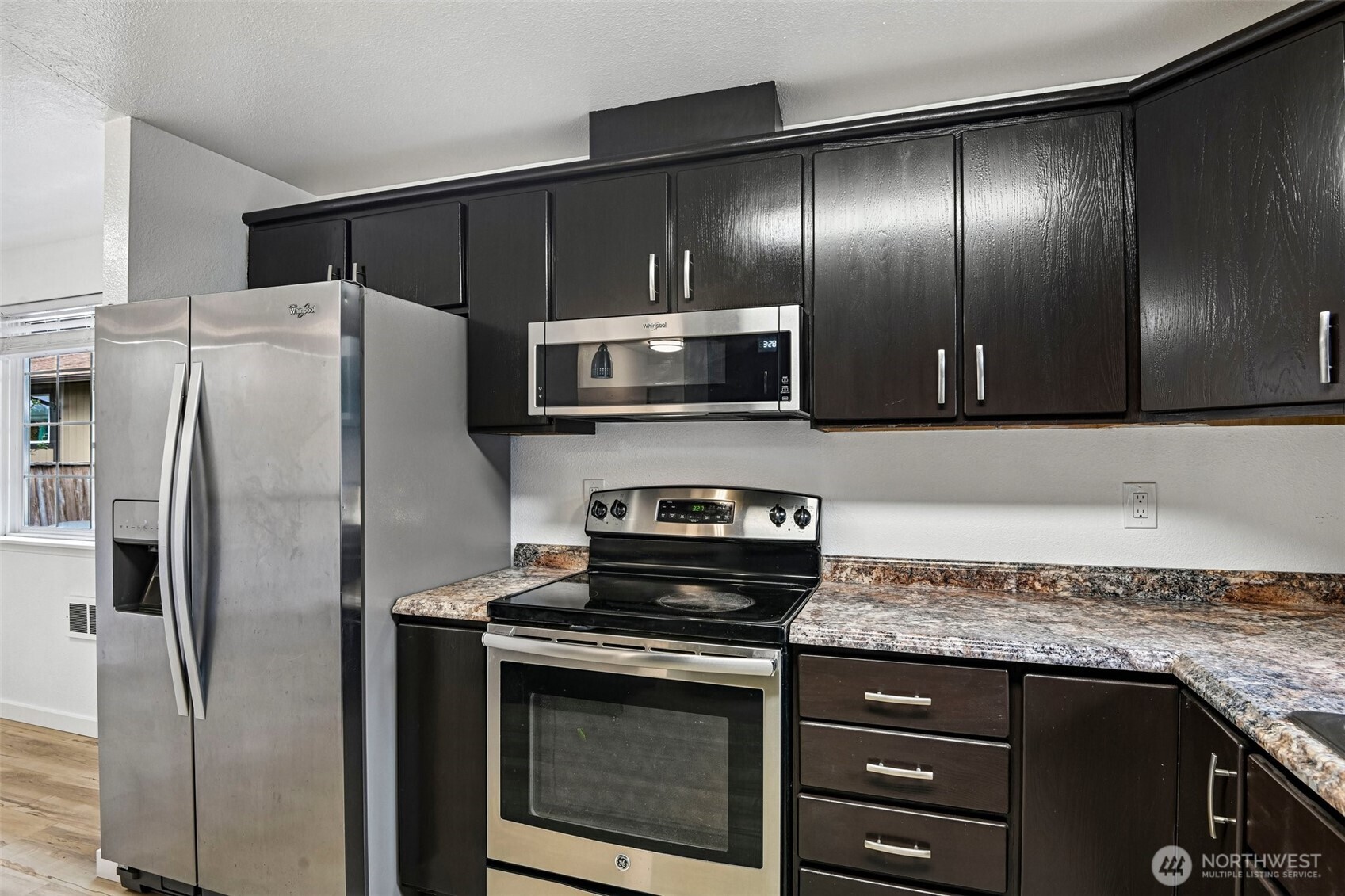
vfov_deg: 64.5
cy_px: 448
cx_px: 672
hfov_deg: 86.9
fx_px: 710
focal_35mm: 19
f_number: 8
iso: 400
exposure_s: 1/8
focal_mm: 19
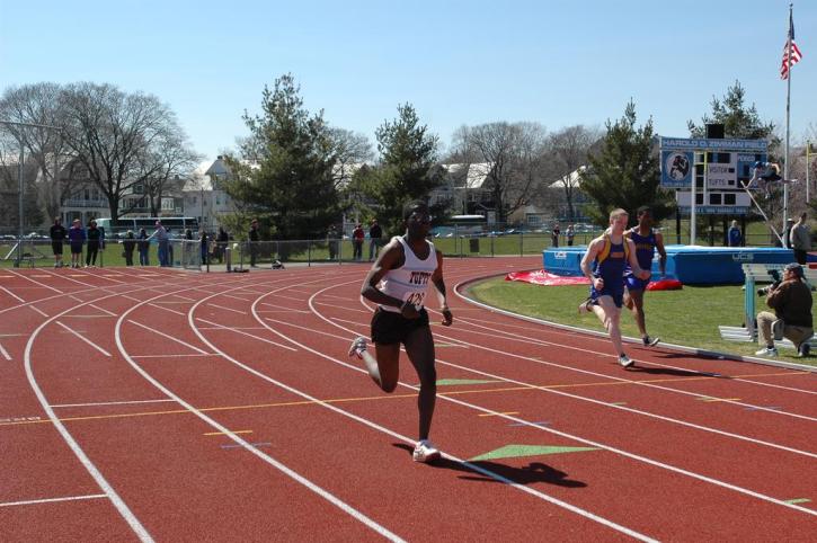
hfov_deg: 37.9
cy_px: 272
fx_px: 1190
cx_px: 408
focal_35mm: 52
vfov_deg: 25.7
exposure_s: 1/2000
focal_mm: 35
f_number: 5
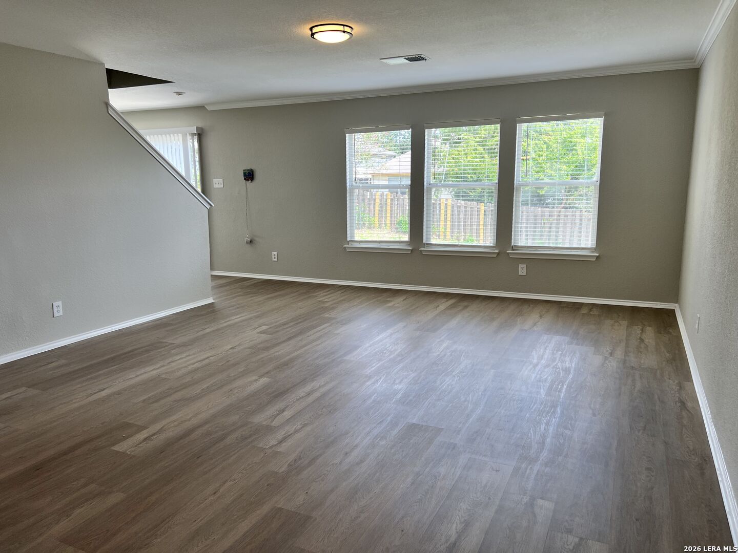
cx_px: 369
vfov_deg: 53.1
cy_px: 276
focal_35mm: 26
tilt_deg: -8.7
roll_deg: +0.6
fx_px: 554
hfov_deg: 67.3
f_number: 1.5
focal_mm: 5.7
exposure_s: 1/164
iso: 40
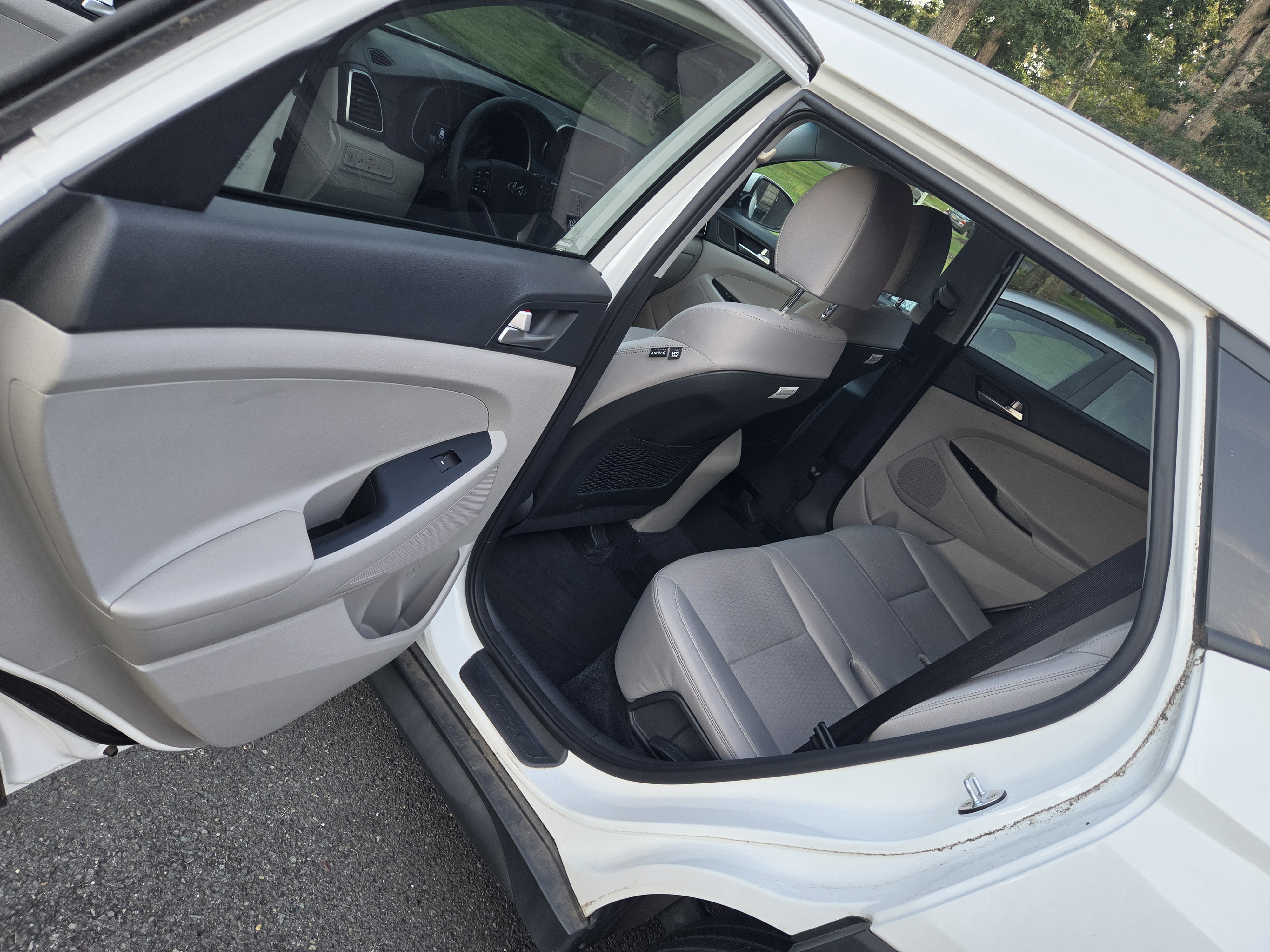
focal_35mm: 23
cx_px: 635
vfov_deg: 58.9
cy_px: 476
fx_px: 844
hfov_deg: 73.9
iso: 100
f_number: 1.8
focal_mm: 5.4
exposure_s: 1/180
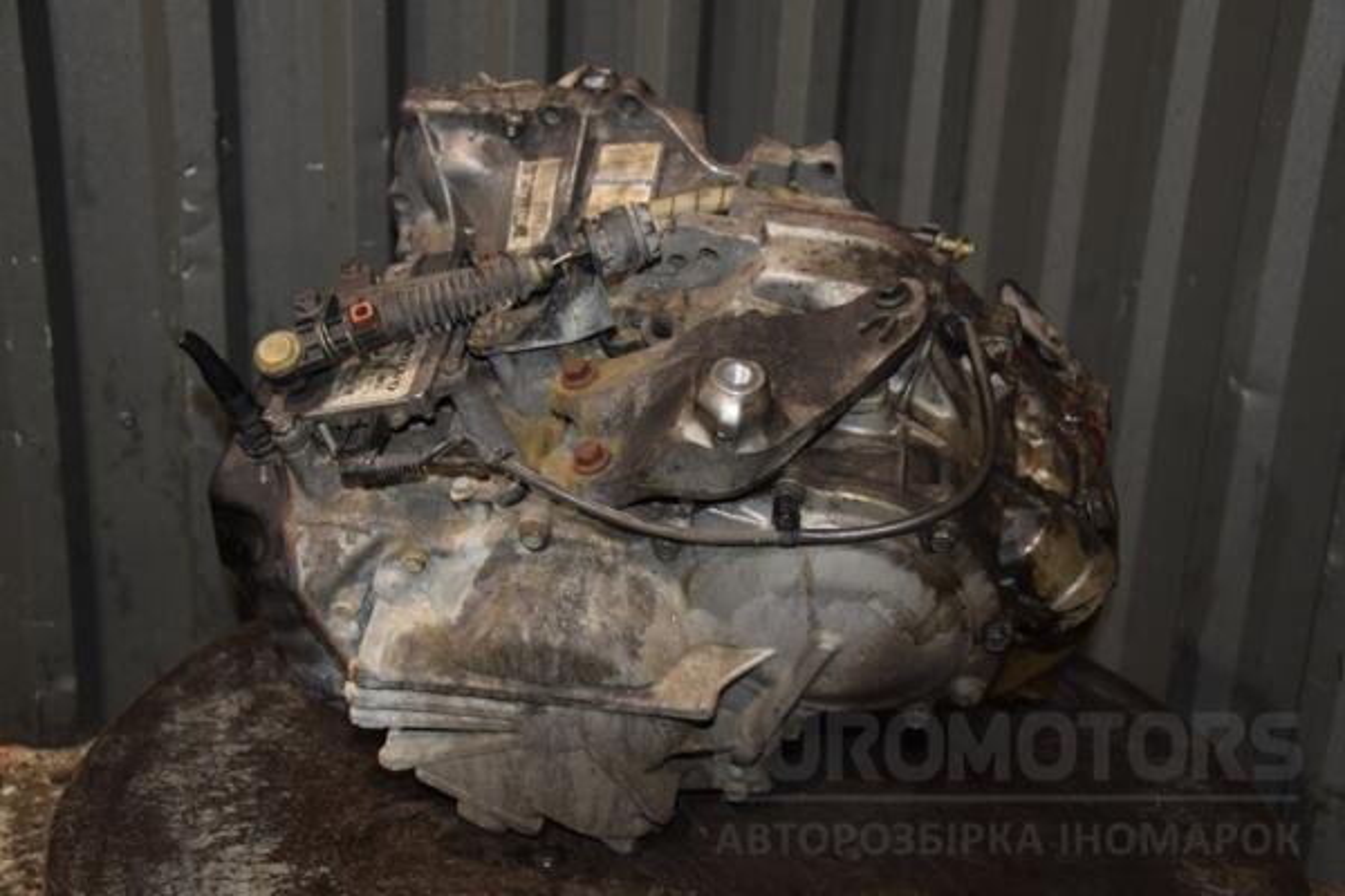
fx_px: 1681
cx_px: 672
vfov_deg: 29.9
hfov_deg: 43.6
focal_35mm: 45
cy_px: 448
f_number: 5
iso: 800
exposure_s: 1/60
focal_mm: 30
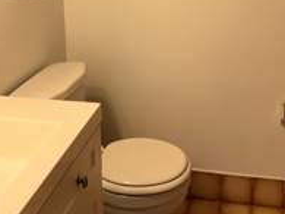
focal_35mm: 59
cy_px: -12
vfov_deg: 23.5
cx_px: 181
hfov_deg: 32.5
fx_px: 485
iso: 125
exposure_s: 1/120
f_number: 1.78
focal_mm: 6.76
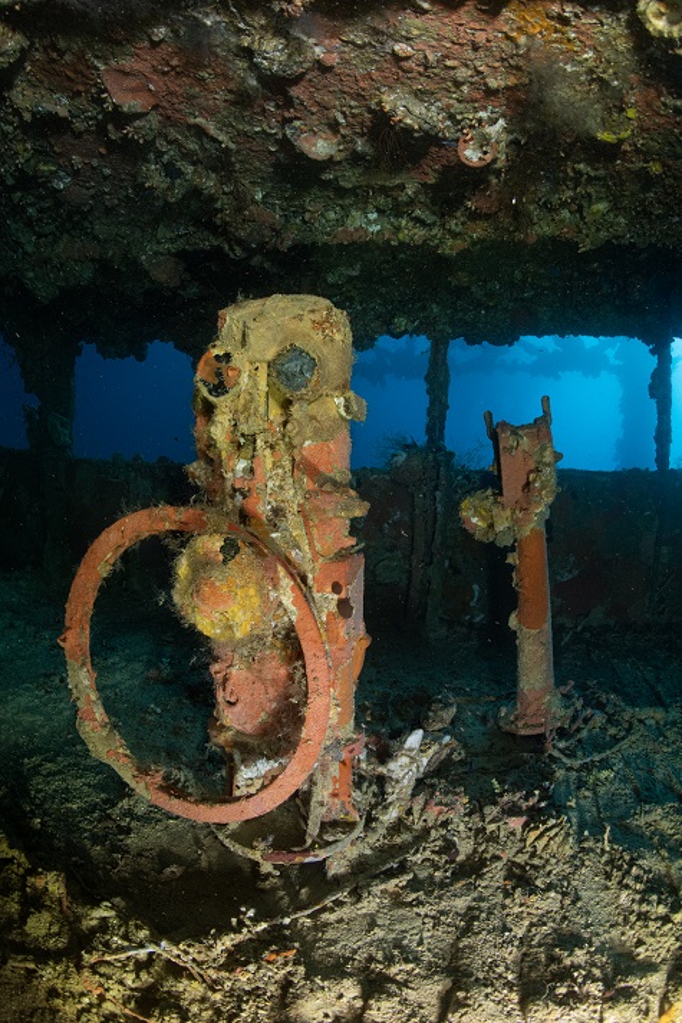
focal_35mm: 16
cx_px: 341
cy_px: 512
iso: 1600
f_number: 11
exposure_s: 1/125
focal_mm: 16
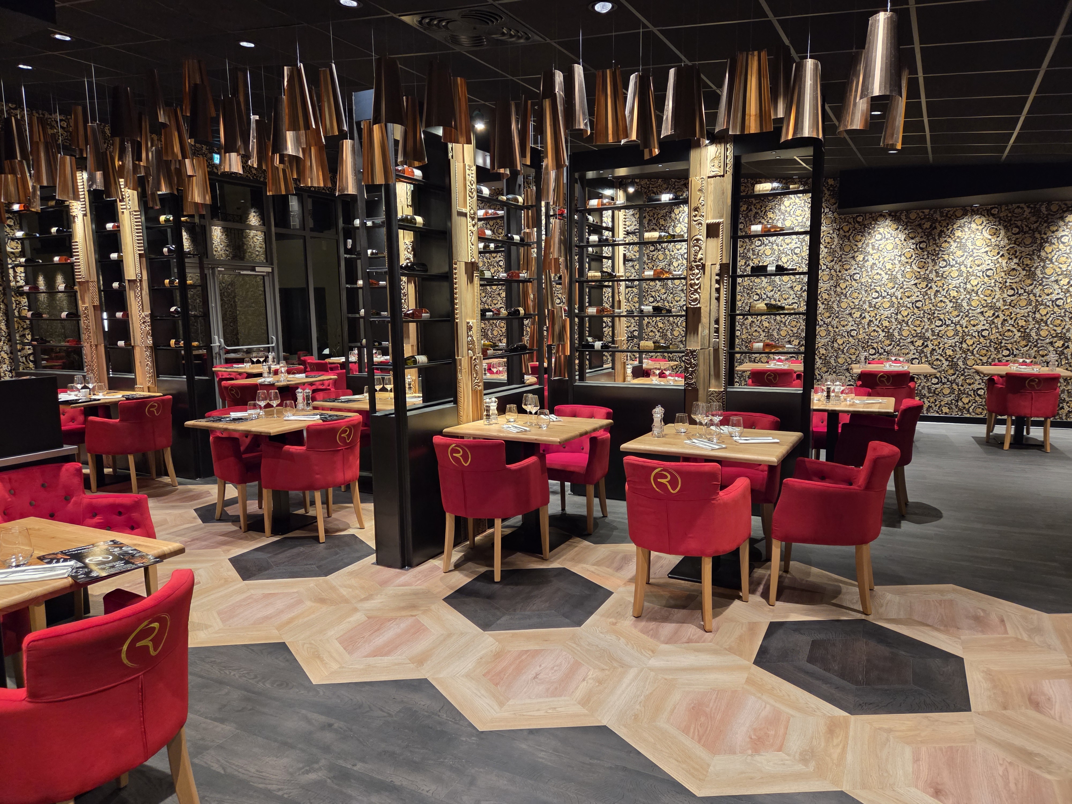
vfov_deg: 58.9
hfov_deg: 73.9
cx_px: 536
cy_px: 402
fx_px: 712
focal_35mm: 23
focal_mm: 5.4
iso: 500
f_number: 1.8
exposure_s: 1/100
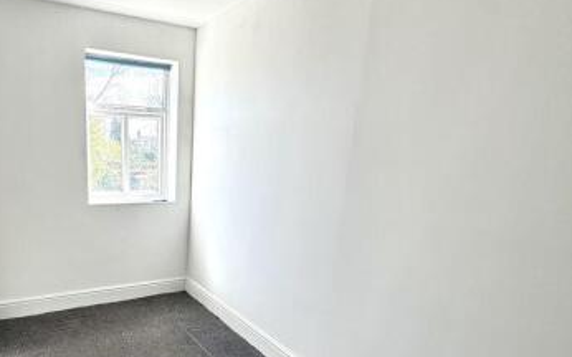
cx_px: 179
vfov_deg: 47.8
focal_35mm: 25
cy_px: 257
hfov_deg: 69.9
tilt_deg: -15.2
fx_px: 390
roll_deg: -2.2
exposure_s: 1/158
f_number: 2.2
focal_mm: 2.22
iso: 40
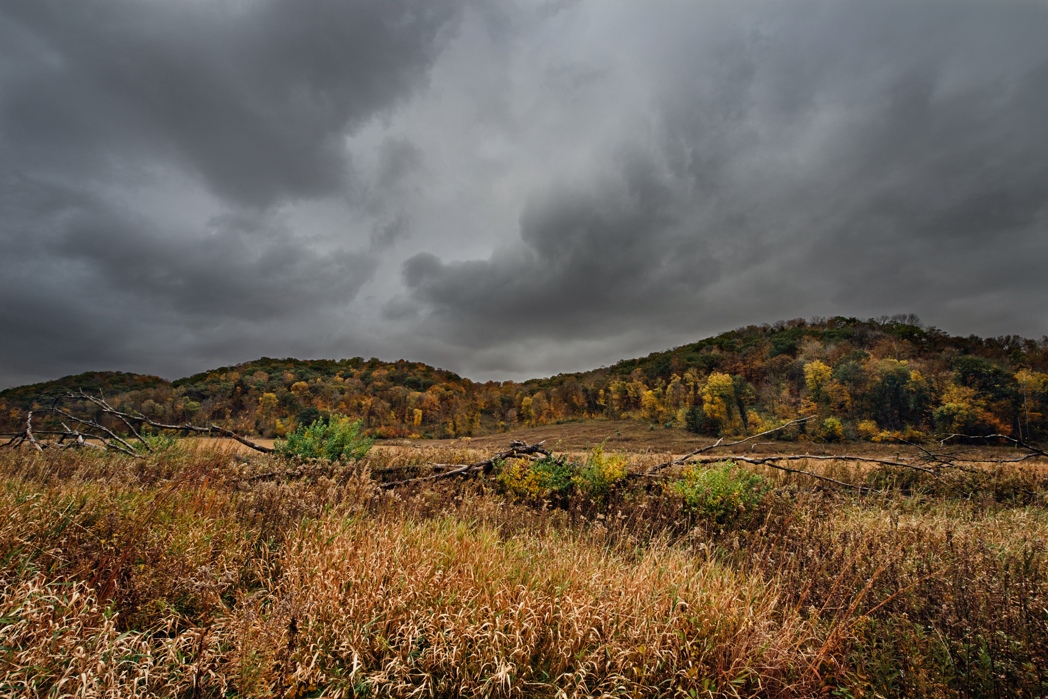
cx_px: 524
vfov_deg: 81.2
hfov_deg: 104.2
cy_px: 350
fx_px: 408
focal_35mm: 14
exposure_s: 1/60
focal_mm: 14
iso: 1000
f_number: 22
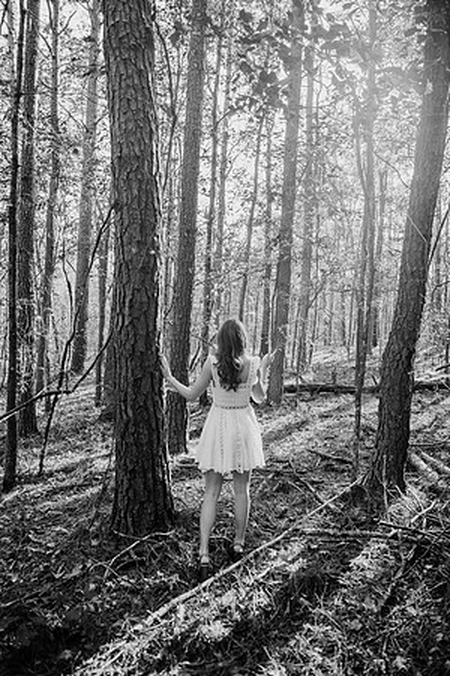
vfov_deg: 73.7
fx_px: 450
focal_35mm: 24
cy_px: 338
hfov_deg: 53.1
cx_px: 225
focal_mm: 24
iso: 160
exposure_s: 1/160
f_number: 2.8
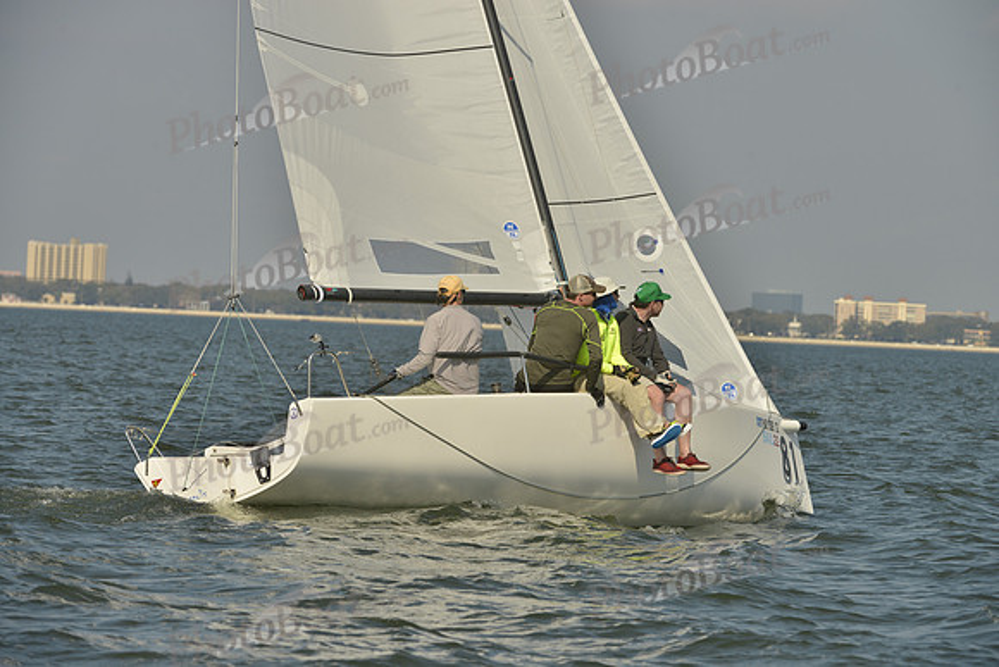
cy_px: 334
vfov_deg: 6.9
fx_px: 5551
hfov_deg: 10.3
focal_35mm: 200
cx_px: 500
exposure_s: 1/1600
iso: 280
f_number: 8
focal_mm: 200
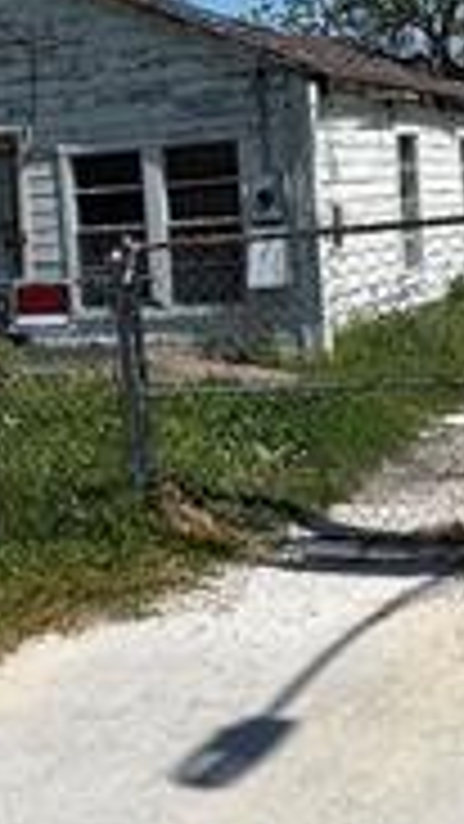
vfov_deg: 32.7
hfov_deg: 18.7
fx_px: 1399
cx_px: 131
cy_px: 324
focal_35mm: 64
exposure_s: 1/3390
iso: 50
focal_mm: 2.22
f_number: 2.2
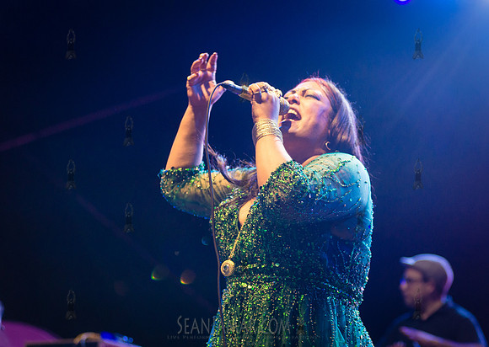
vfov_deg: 12.6
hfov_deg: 17.6
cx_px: 283
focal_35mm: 114
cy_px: 189
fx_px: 1575
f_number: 4
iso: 2500
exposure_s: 1/500
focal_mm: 100
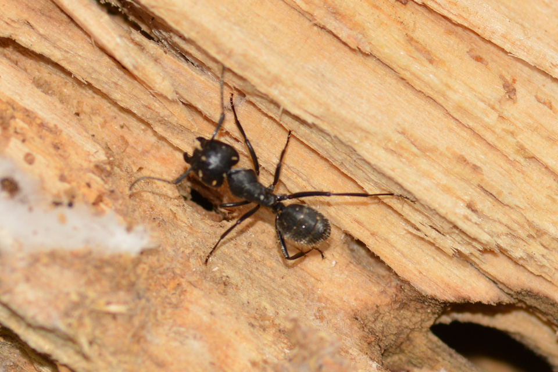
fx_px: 2325
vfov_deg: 9.1
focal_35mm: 150
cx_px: 279
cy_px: 186
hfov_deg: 13.7
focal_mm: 100
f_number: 9
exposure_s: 1/200
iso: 100
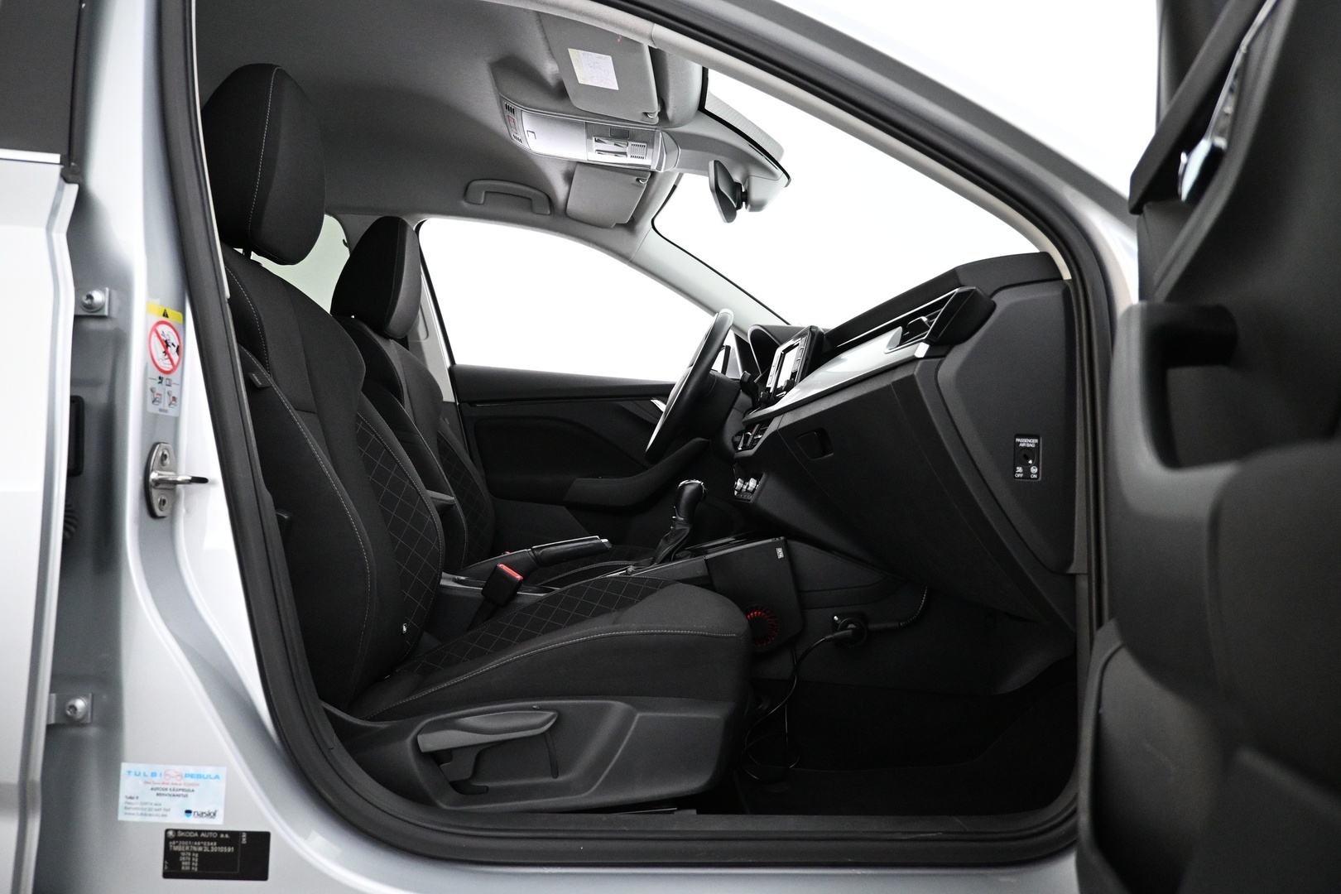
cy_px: 447
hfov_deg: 73.7
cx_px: 670
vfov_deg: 53.1
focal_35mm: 24
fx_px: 894
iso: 3200
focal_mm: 16
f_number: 3.5
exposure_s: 1/80
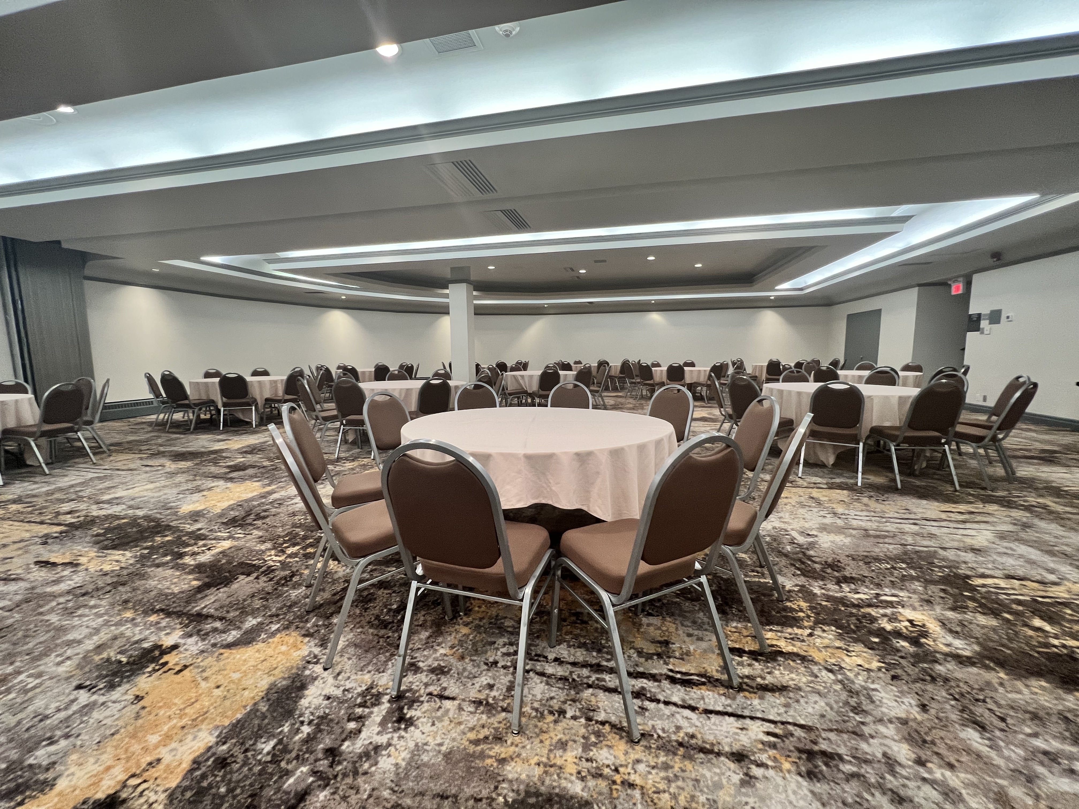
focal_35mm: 13
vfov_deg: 89.9
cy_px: 404
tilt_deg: -6.5
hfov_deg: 106.2
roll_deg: +0.8
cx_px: 540
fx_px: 405
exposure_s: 1/60
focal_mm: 1.57
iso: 250
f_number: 1.8
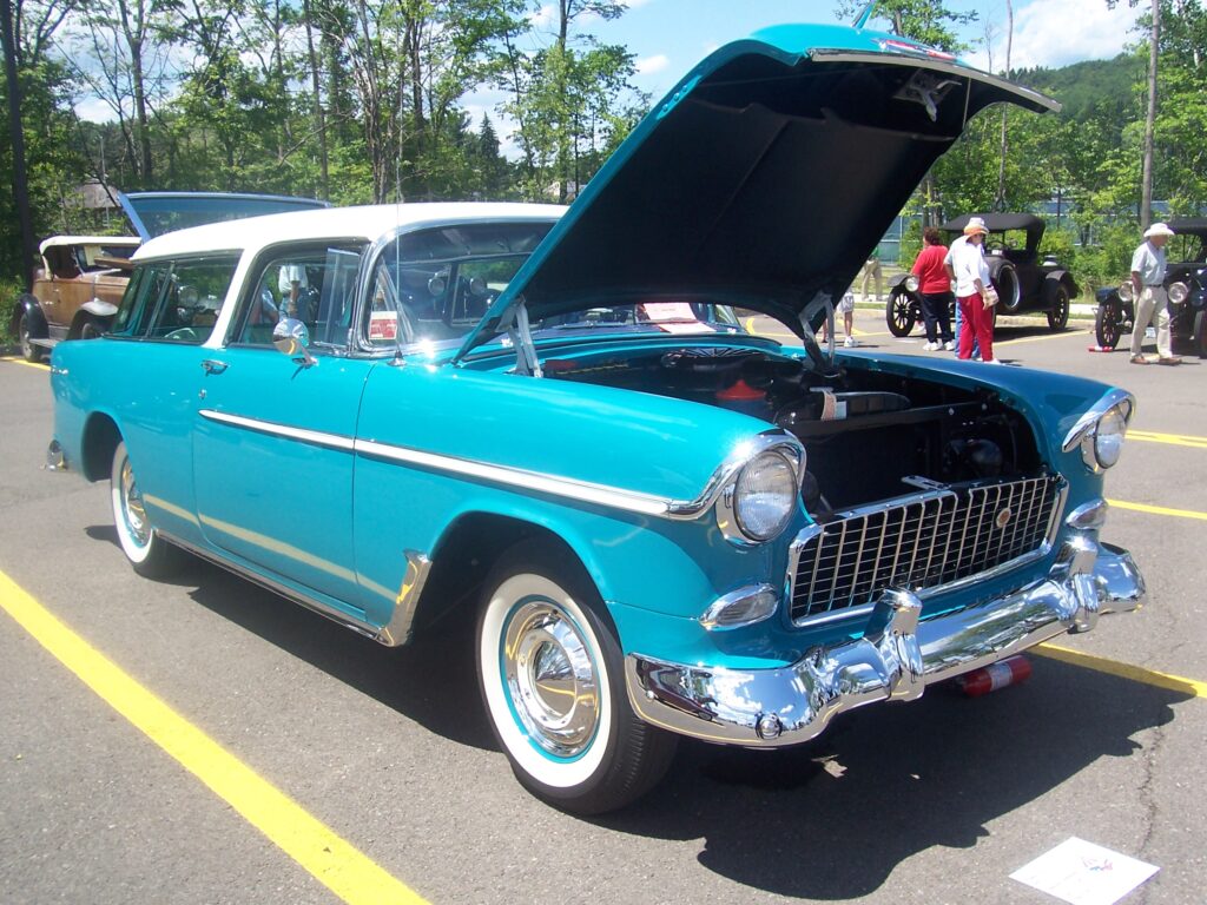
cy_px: 452
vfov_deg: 41.8
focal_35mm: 34
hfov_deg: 54.0
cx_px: 604
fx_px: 1186
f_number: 5.6
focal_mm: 5.6
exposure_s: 1/350
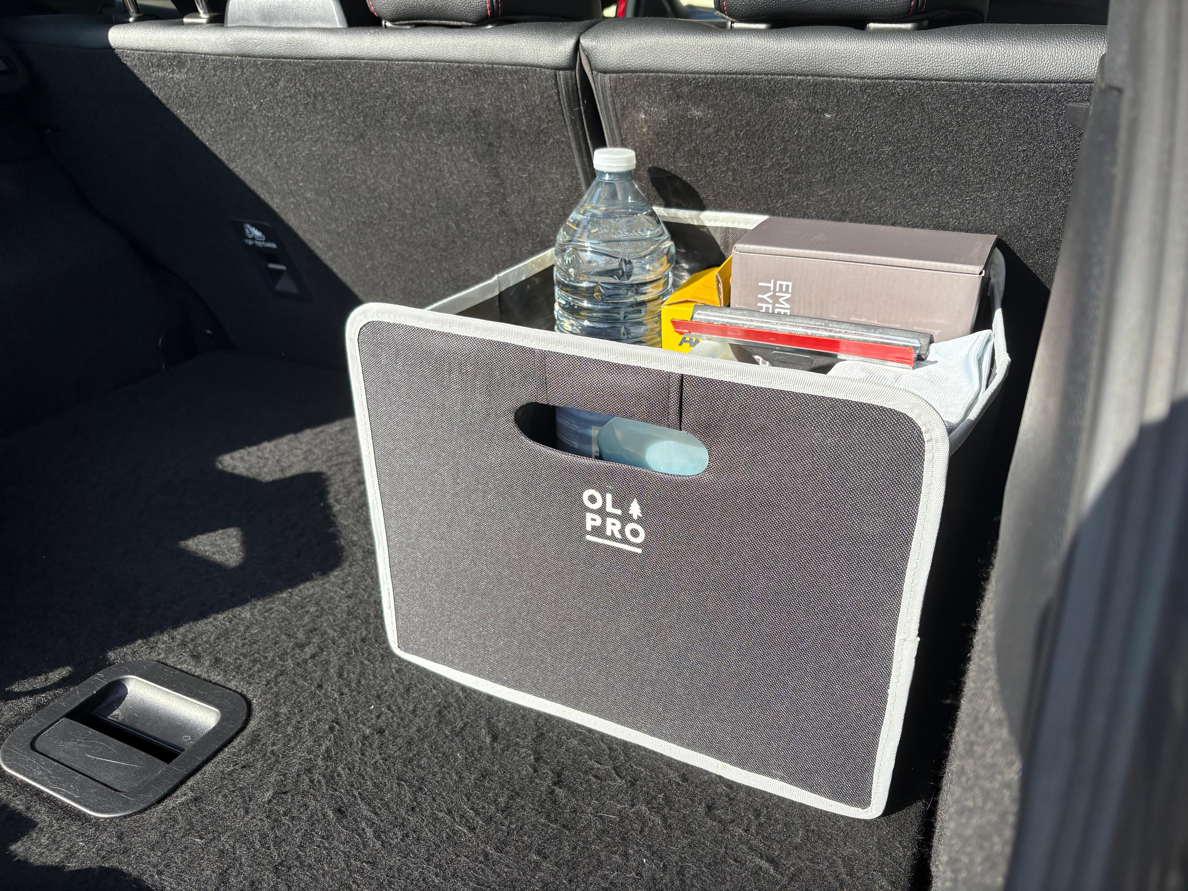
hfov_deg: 67.3
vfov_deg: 53.1
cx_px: 594
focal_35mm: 26
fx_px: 892
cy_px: 446
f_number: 1.6
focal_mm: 5.96
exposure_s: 1/1420
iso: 64
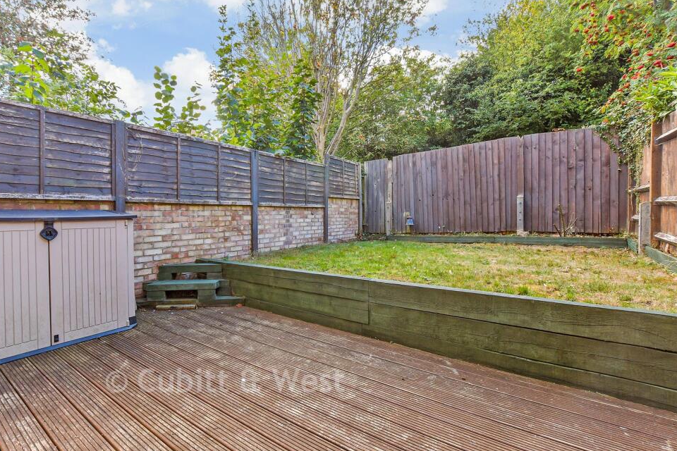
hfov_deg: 96.7
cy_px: 216
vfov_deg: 73.7
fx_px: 301
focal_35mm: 16
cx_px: 340
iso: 160
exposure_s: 1/30
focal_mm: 10
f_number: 8
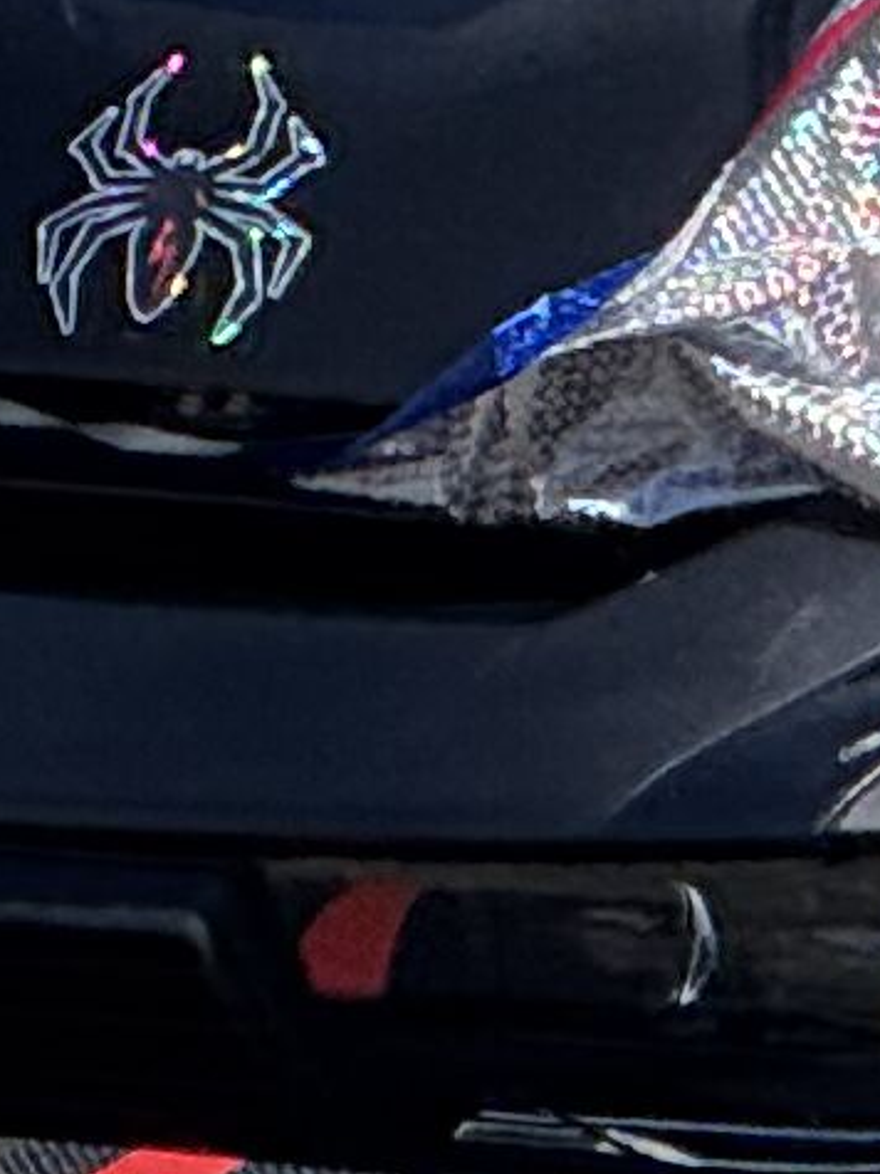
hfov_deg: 1.5
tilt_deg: -1.2
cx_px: 356
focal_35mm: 1018
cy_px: -504
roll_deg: -1.6
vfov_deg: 1.9
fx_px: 34521
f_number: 2.8
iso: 64
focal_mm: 15.66
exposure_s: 1/990
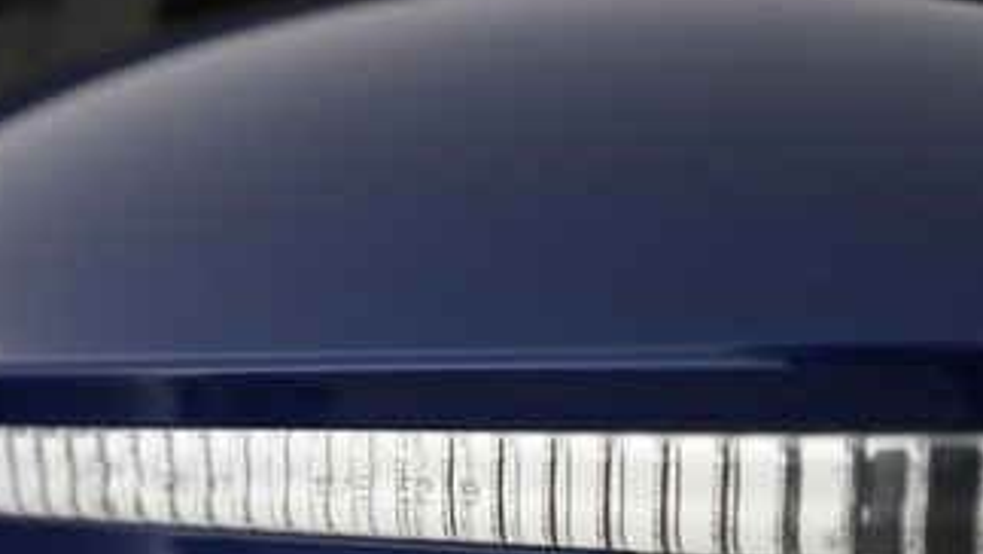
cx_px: 173
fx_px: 1512
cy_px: 405
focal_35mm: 58
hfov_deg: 34.7
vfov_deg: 20.6
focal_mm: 28
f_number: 4
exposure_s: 1/100
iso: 1600
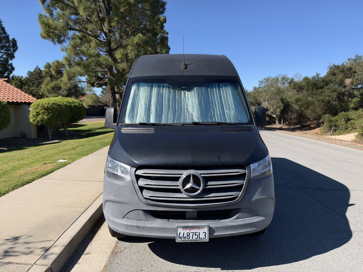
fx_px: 252
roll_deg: -2.6
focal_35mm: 24
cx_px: 182
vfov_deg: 56.8
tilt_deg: -5.8
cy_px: 136
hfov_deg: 71.6
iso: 80
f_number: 1.8
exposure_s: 1/3096
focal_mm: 6.93
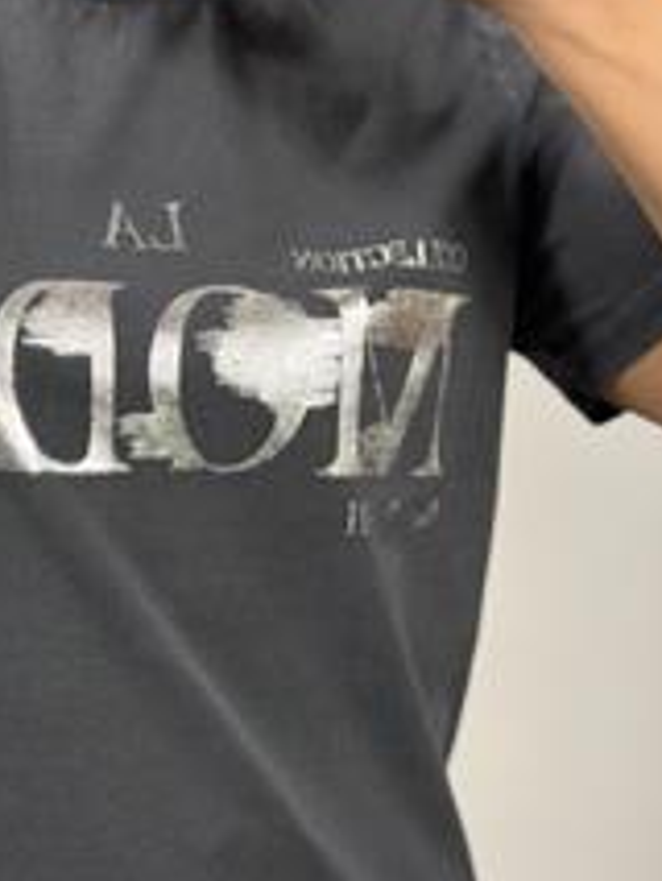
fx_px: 2369
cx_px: 87
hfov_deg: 15.7
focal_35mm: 93
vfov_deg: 21.0
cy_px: 548
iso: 160
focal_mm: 6.86
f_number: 1.78
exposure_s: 1/100
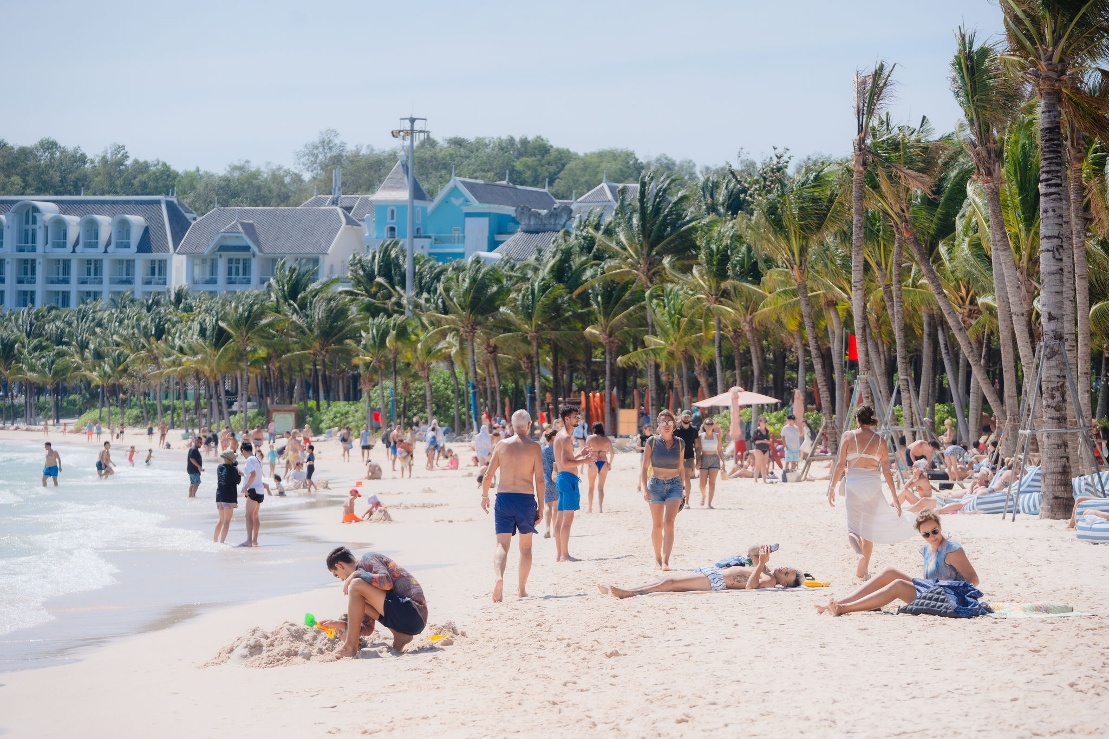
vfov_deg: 10.5
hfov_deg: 15.8
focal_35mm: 130
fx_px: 4004
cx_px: 554
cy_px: 370
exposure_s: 1/2500
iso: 320
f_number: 5
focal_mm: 130
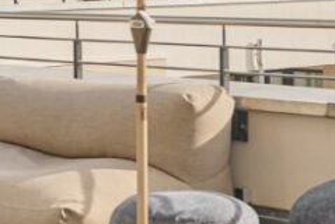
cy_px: -1
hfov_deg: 13.0
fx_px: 1441
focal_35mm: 155
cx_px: -52
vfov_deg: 8.8
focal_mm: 29.5
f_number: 3.2
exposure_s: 1/13000
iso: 500
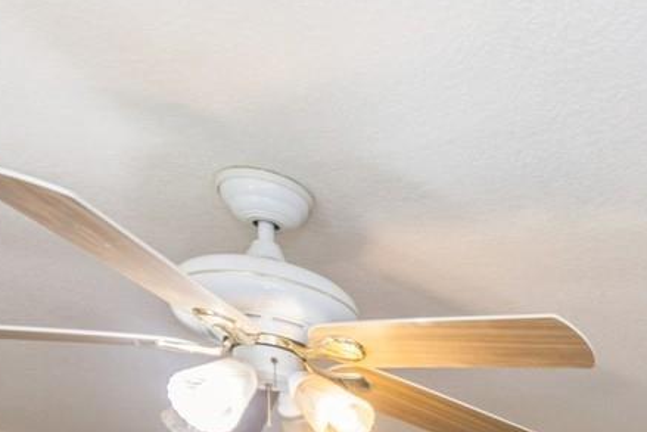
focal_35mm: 51
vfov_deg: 21.0
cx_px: 780
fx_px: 917
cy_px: 701
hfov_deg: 32.1
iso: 100
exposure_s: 1/3
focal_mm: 14
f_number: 8
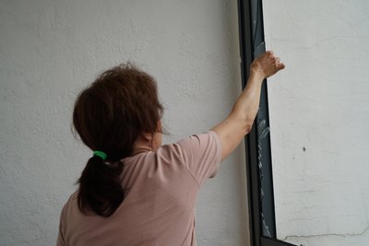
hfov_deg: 47.4
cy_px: 123
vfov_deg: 32.7
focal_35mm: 41
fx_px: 420
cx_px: 184
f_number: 5
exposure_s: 1/200
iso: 100
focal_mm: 41
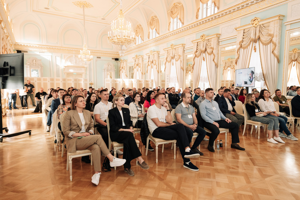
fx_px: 200
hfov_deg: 73.7
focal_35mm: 24
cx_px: 150
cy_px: 100
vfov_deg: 53.1
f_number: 5.6
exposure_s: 1/160
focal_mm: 24
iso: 2000
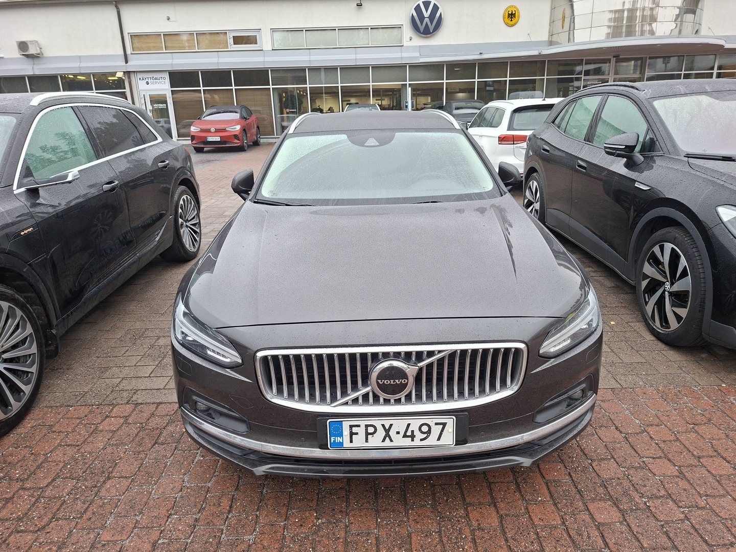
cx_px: 368
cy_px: 276
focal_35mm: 23
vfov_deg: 58.9
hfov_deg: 73.9
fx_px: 489
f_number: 1.8
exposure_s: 1/100
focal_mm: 5.54
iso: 100
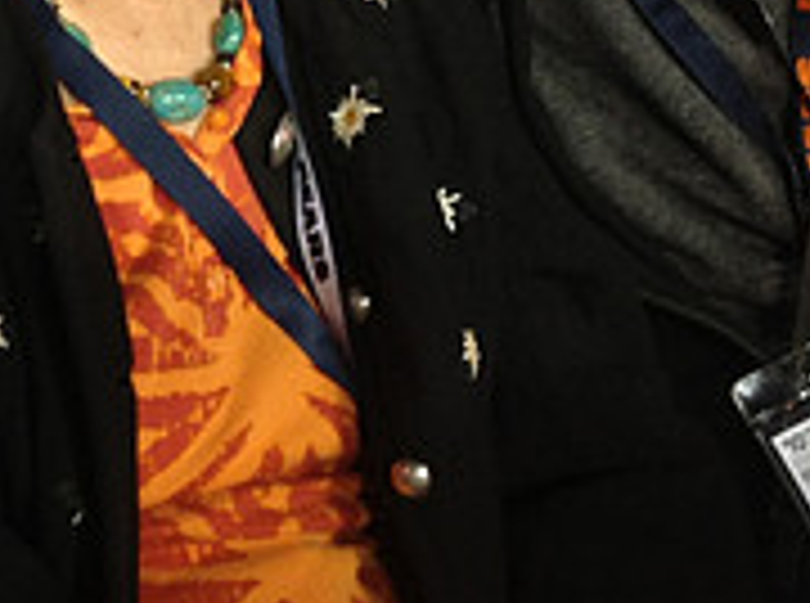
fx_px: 2637
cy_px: -317
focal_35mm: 113
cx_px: 4
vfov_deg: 12.4
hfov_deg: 17.1
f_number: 2.4
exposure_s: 1/15
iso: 64
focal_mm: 4.28
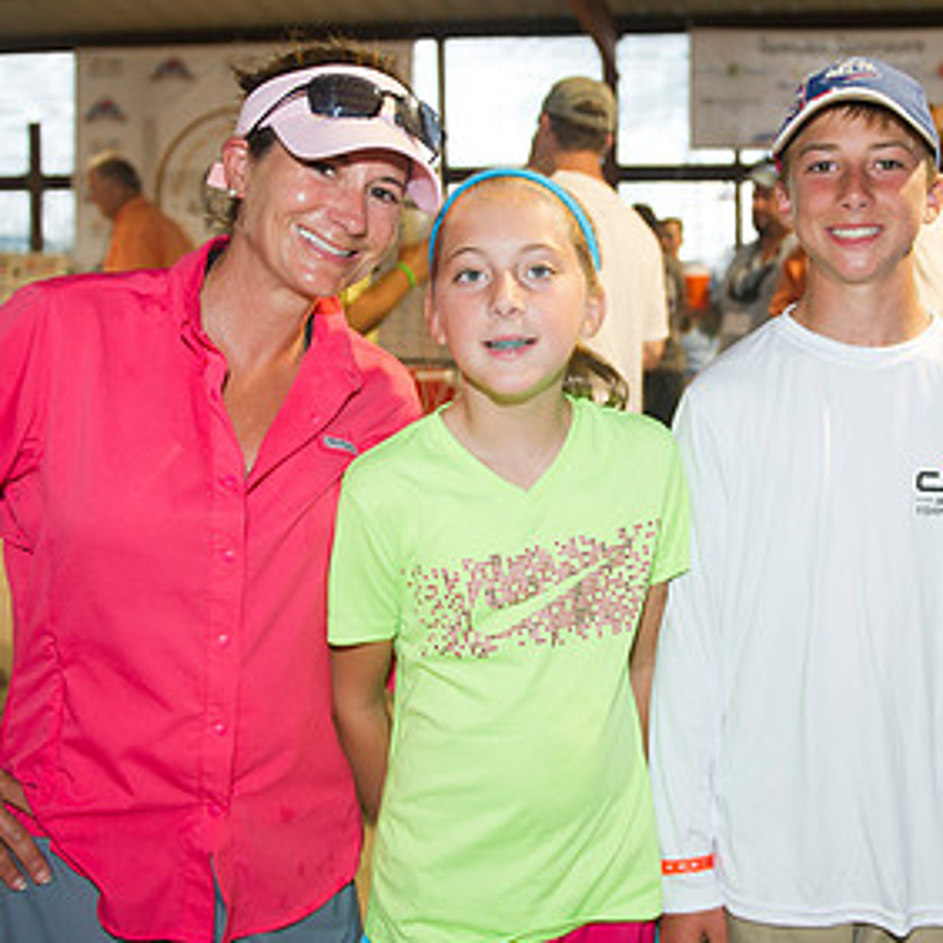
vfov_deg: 39.8
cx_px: 692
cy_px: 371
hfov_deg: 39.1
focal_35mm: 42
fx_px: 1294
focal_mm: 24
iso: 400
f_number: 2.8
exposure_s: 1/160
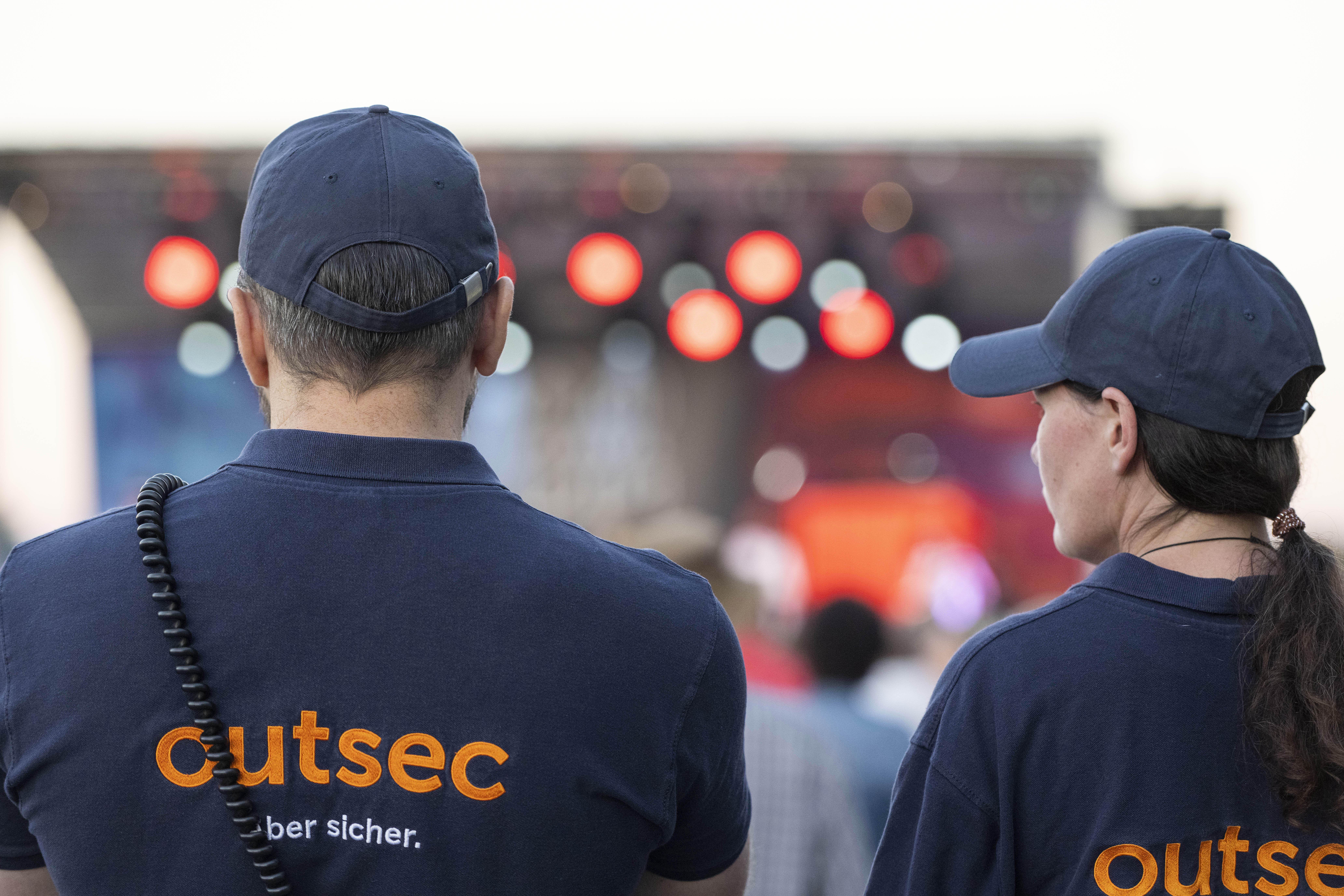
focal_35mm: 135
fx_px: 5040
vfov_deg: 10.2
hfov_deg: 15.2
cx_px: 672
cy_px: 448
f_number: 3.5
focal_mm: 135
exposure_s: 1/640
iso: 800
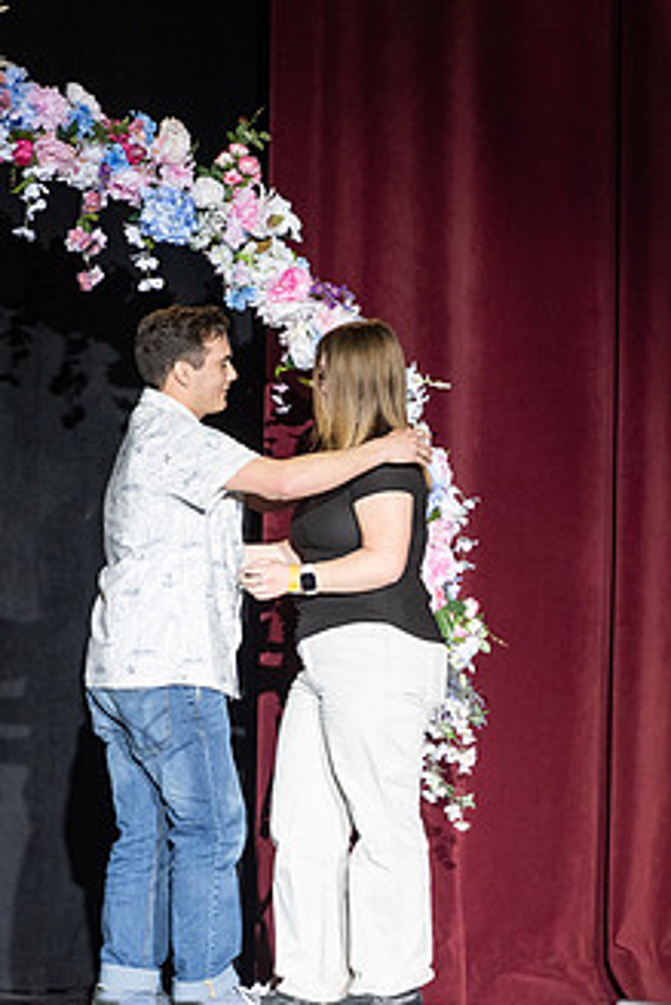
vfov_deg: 5.8
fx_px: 9886
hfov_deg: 3.9
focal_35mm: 354
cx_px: 227
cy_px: 568
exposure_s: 1/1000
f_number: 2.8
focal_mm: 200
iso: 1250
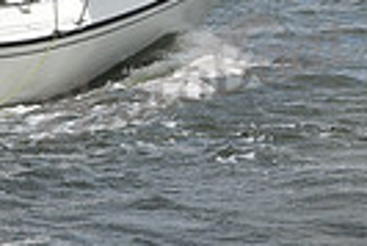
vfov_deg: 4.5
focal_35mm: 305
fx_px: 3113
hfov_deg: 6.7
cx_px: -105
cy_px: -32
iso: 250
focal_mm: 70
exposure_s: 1/800
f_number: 10
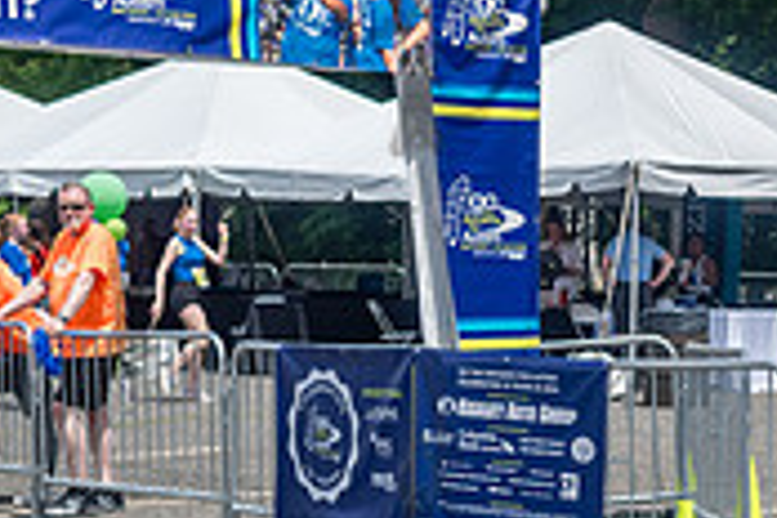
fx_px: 2655
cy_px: 291
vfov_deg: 11.1
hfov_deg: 16.0
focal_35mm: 123
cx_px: 951
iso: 200
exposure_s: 1/2500
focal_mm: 35
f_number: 4
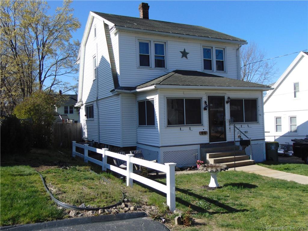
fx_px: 294
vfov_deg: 42.9
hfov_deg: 55.4
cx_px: 154
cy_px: 116
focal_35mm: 33
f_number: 3.2
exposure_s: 1/1000
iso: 80
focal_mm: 5.8
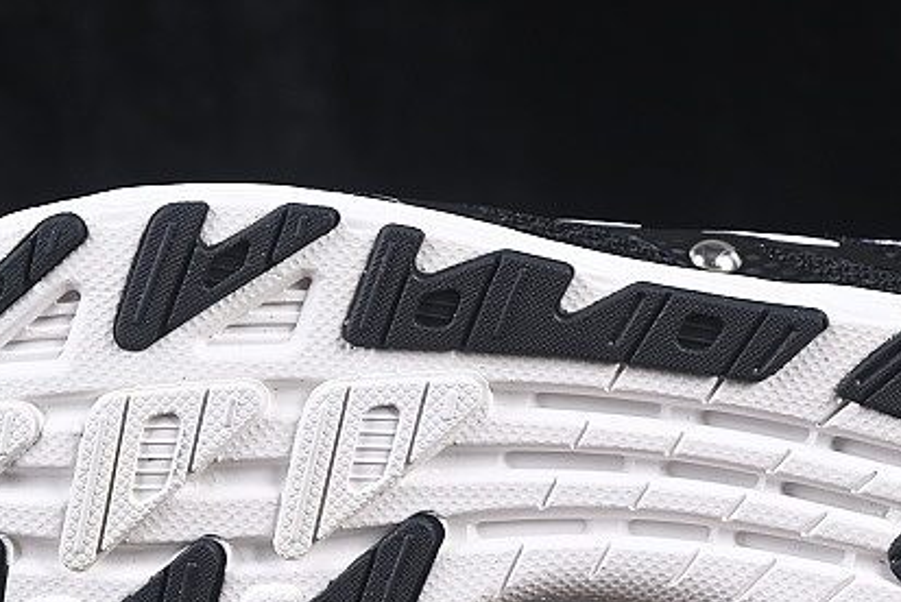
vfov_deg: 7.0
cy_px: 255
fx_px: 4909
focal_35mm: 196
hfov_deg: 10.5
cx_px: 550
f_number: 6.3
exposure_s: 1/60
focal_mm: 50
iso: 160
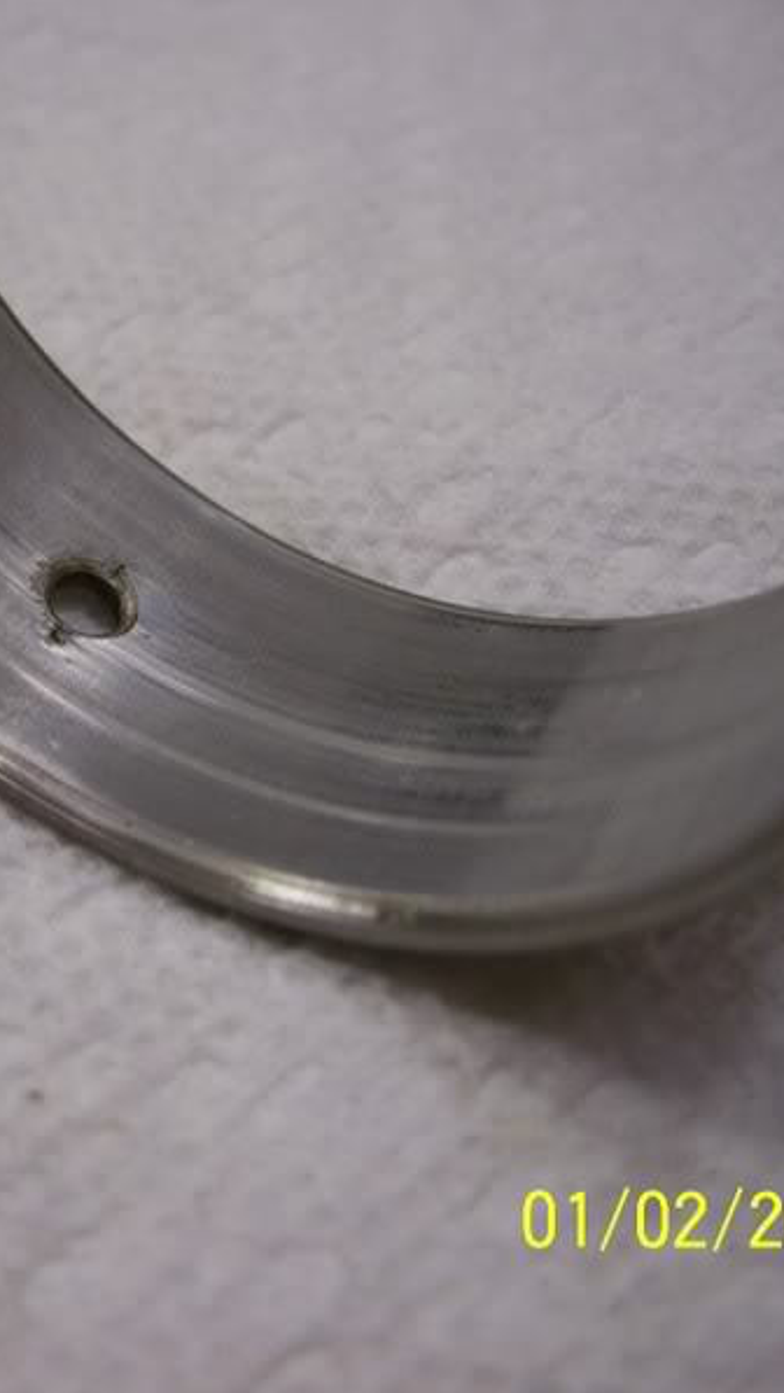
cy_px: 698
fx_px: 1995
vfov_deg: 38.5
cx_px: 63
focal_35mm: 54
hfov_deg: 21.7
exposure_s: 1/30
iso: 125
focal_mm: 7.8
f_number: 2.8
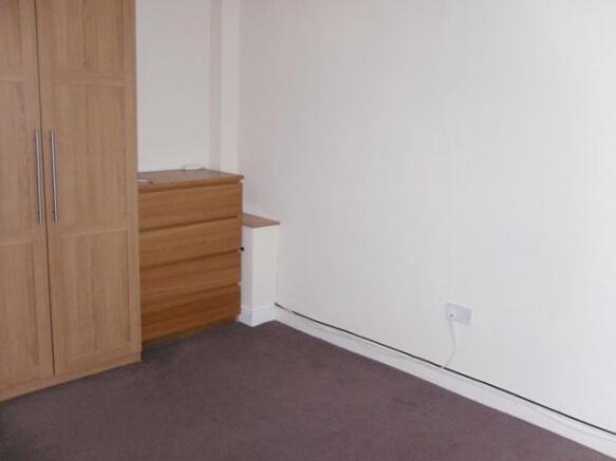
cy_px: 230
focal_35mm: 35
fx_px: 623
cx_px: 308
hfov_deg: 52.6
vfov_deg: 40.7
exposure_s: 1/45
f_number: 3.5
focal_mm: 6.3
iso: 100
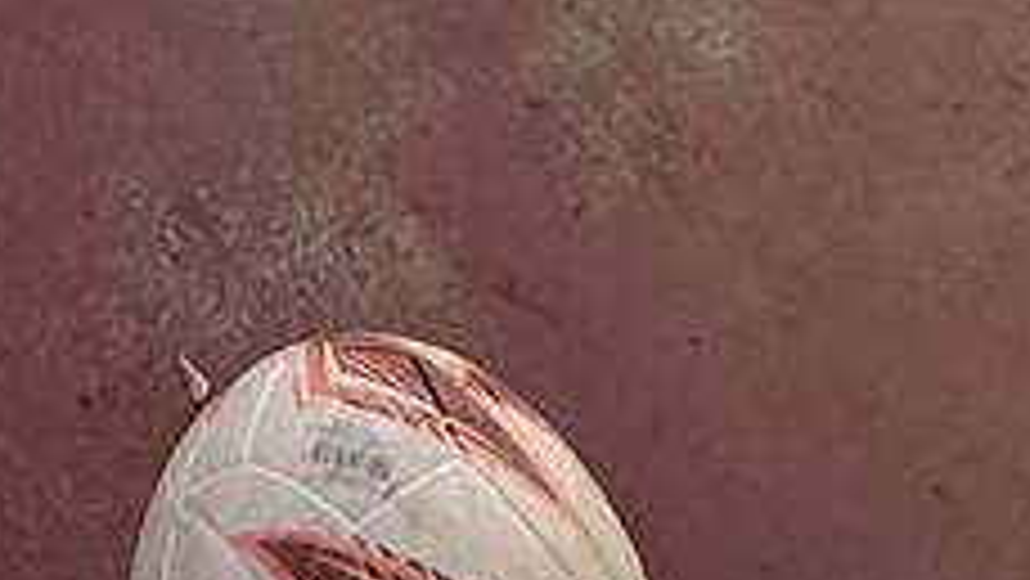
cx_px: -139
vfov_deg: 7.8
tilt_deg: -14.2
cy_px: -1785
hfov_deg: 21.0
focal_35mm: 96
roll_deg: -2.0
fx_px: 2623
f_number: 2.2
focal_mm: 2.22
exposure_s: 1/1050
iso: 64
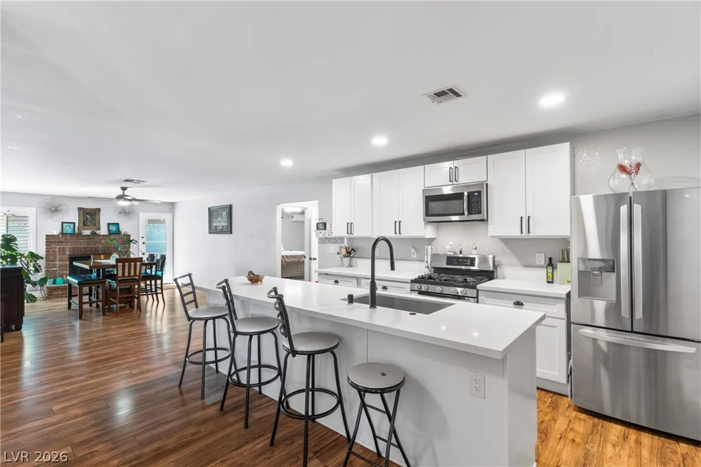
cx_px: 350
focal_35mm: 17
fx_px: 331
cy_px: 234
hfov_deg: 93.3
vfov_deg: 70.5
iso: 400
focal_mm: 17
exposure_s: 2.5
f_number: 8
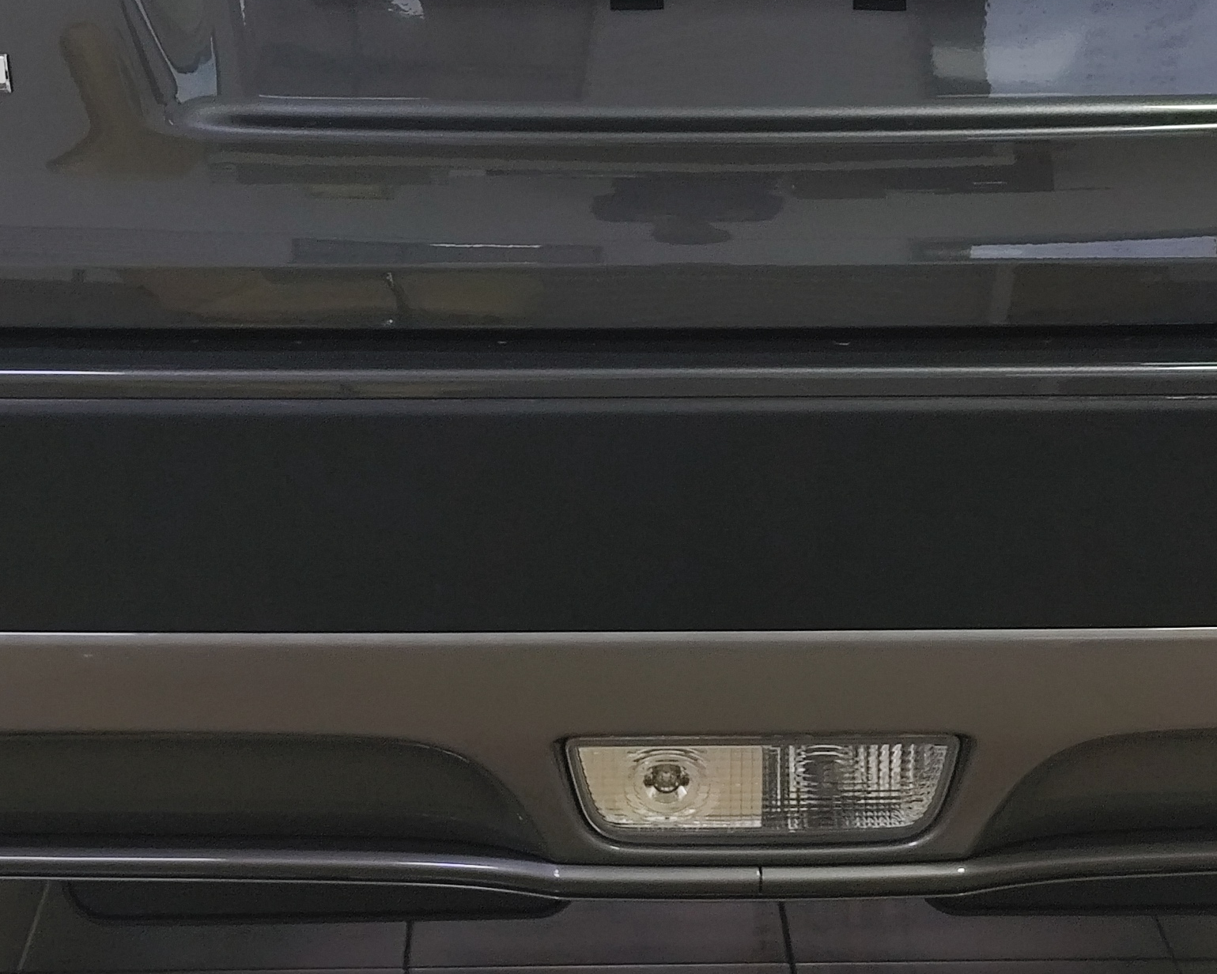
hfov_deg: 16.2
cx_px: 683
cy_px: 21
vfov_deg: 12.8
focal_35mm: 119
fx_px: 4287
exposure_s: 1/25
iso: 80
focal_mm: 6.19
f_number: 1.65
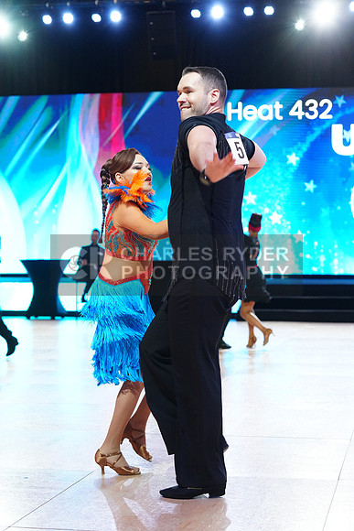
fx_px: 1076
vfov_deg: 27.7
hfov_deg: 18.7
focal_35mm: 73
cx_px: 177
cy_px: 266
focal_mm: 73
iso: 2500
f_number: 4
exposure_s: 1/250
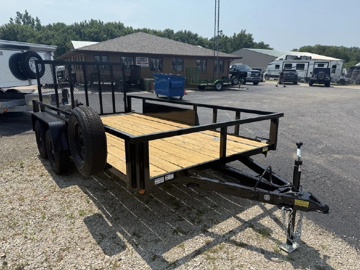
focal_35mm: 24
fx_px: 250
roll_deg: -0.5
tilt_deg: -14.6
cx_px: 180
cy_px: 135
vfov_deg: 56.8
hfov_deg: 71.6
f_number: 1.78
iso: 80
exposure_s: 1/5319
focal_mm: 6.76
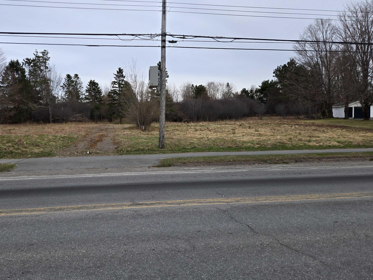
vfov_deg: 49.7
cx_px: 150
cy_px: 134
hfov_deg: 62.9
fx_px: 302
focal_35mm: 28
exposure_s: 1/661
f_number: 1.8
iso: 25
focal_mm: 5.4
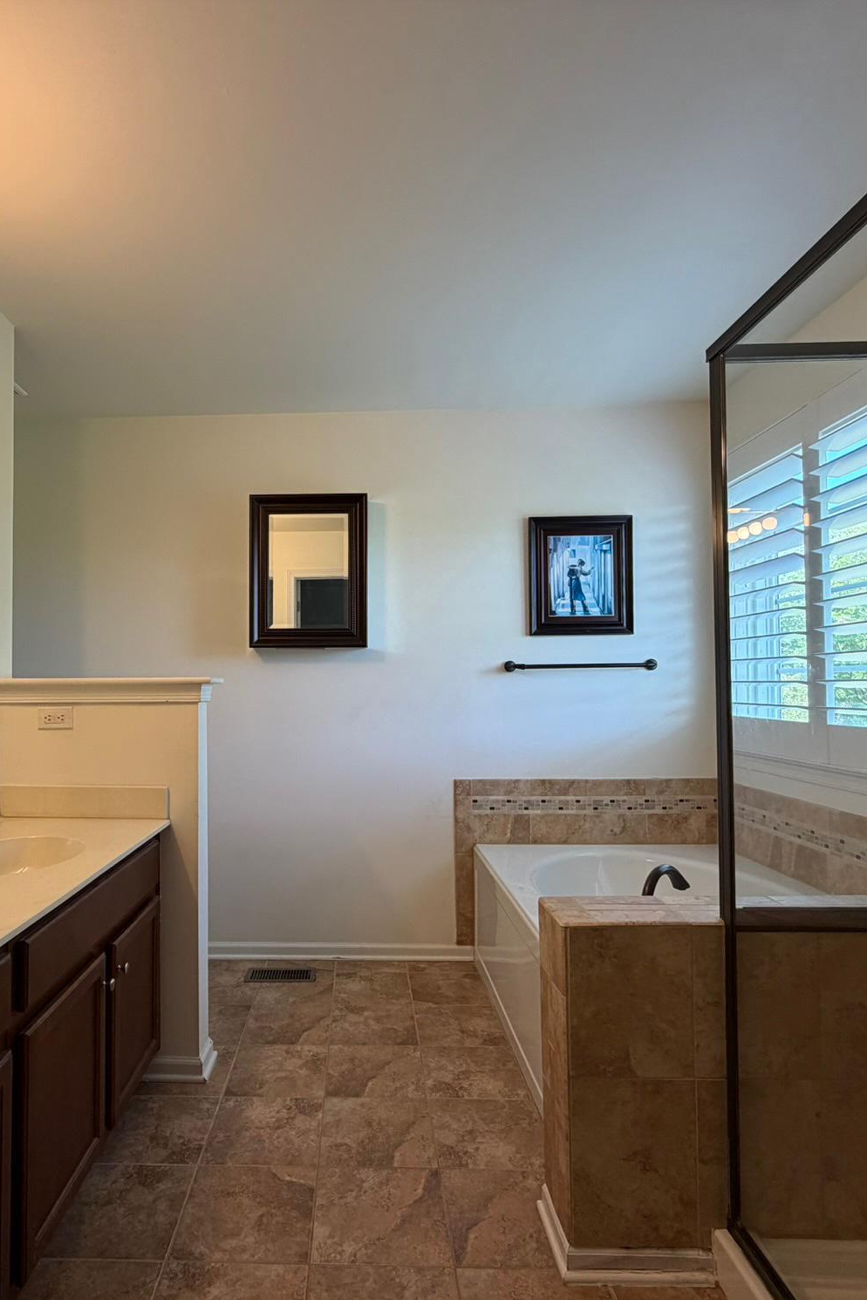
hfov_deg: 61.3
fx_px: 722
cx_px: 338
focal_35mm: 20
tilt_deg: +1.3
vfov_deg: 84.0
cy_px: 669
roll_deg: +1.1
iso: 160
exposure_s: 1/120
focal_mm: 2.22
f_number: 2.2
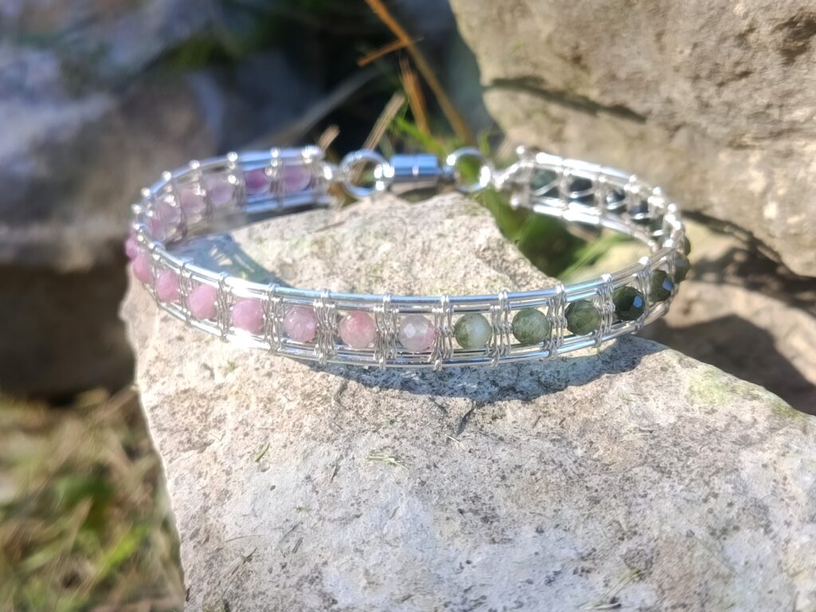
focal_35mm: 48
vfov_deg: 30.3
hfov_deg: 39.7
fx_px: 1131
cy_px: 306
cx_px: 408
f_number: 1.7
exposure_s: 1/100
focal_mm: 5.24
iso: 83
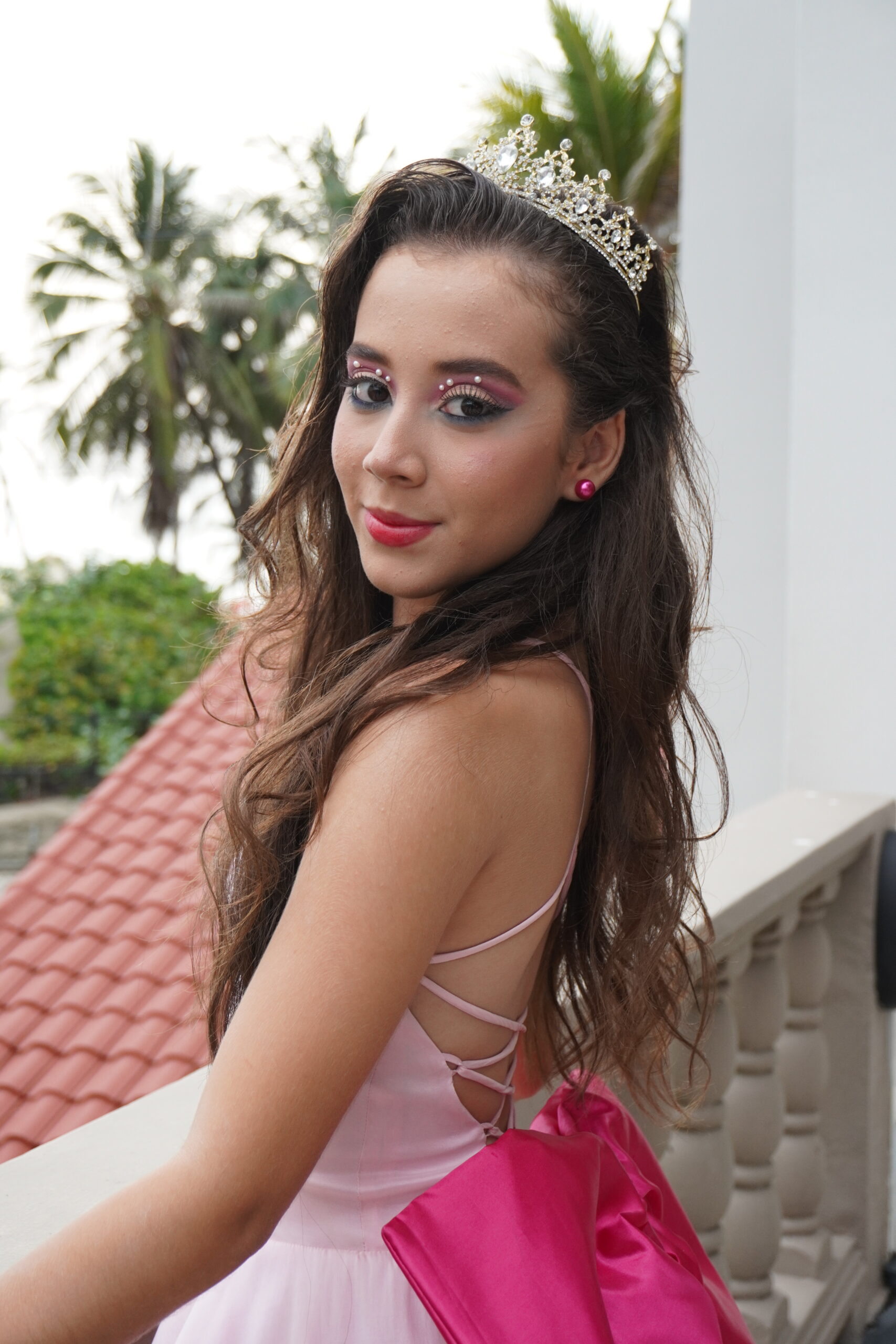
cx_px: 448
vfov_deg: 38.9
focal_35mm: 51
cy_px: 672
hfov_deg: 26.5
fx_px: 1904
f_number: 5
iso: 640
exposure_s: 1/60
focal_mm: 34
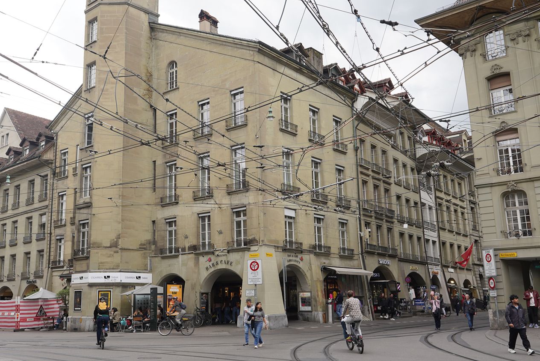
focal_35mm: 38
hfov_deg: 50.4
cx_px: 222
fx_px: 570
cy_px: 154
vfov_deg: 35.0
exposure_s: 1/100
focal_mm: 24
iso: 100
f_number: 8
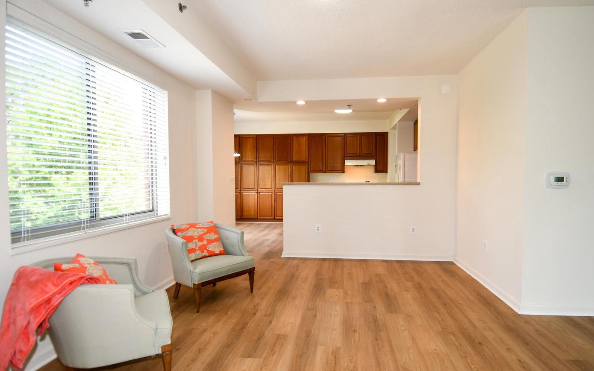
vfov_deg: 62.2
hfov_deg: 88.0
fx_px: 308
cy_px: 198
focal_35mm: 19
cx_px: 295
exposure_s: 1/60
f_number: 4
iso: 200
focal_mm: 12
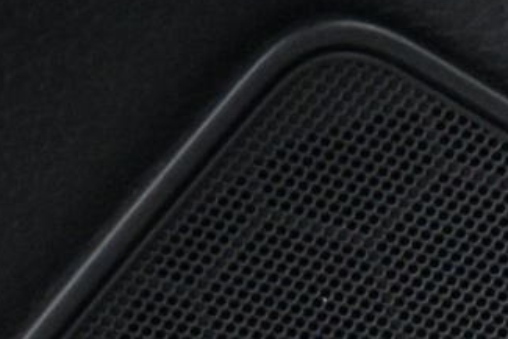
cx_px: 857
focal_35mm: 246
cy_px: 759
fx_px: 3480
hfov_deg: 8.1
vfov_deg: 5.4
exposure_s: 1/50
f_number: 5
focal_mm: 33
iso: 7200
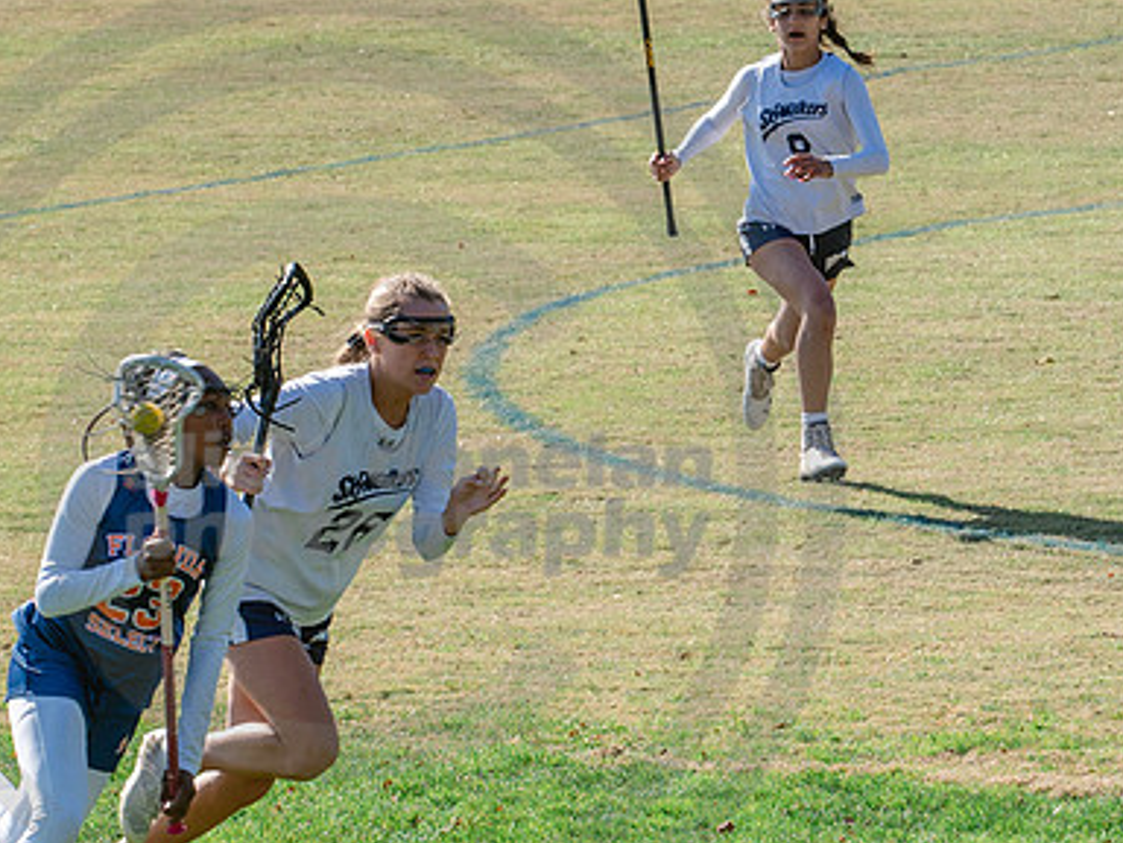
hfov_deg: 7.0
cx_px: 29
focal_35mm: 282
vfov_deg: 5.3
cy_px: 277
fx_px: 9149
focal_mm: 110
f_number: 7.1
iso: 250
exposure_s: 1/800
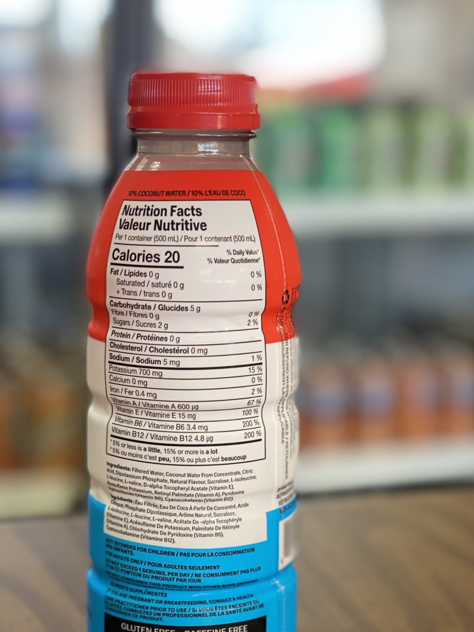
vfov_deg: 28.9
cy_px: 391
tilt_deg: -12.0
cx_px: 206
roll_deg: -1.0
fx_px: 1223
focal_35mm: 67
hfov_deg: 21.9
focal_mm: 6
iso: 160
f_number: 2
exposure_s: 1/60
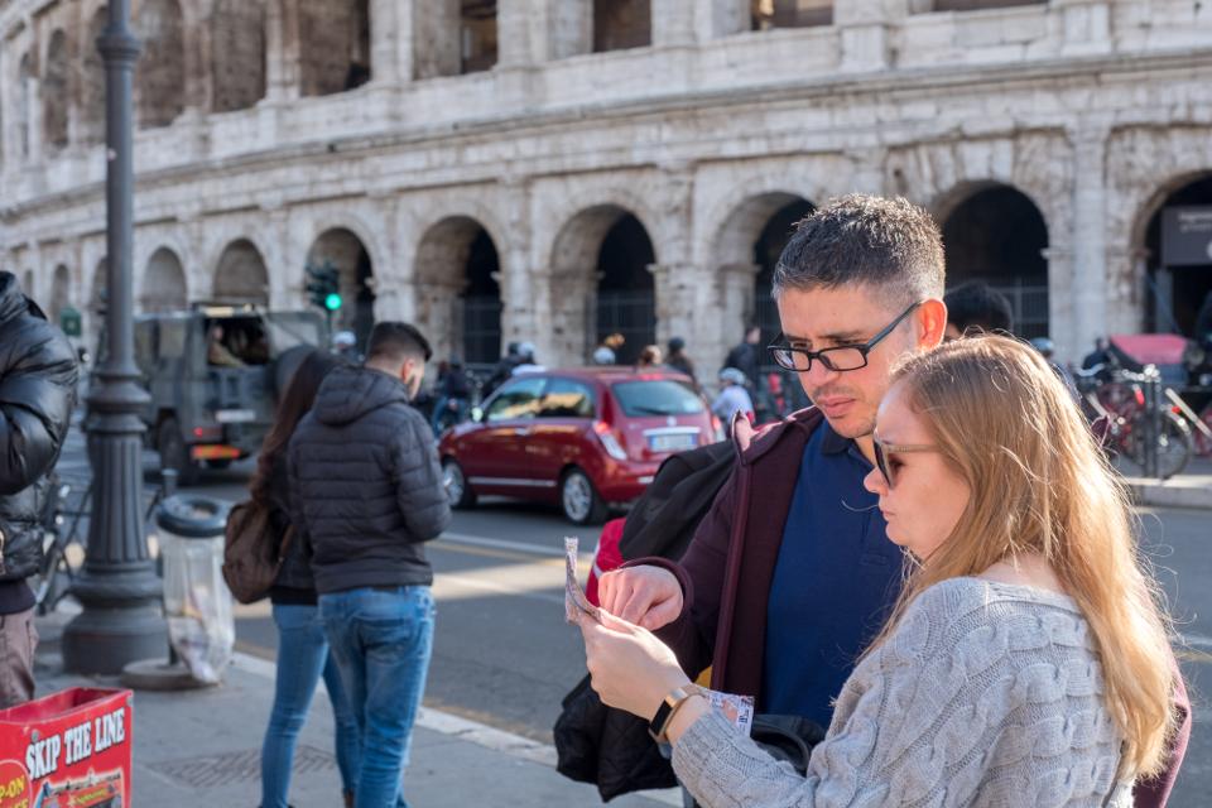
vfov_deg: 26.5
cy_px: 404
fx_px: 1717
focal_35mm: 51
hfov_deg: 38.9
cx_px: 606
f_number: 4.5
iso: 400
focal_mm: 34.2
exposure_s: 1/420
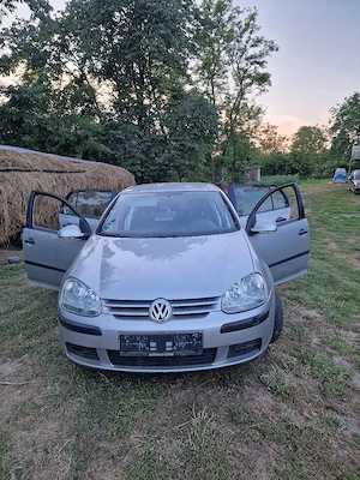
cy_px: 240
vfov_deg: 73.9
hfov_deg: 58.9
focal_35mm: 23
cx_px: 180
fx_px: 319
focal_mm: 6.4
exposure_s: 1/182
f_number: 1.8
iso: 125
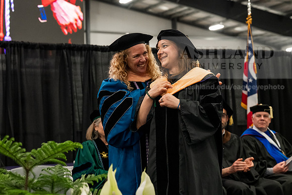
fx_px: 625
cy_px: 98
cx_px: 146
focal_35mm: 77
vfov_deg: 17.7
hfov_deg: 26.3
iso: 6400
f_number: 5
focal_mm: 77
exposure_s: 1/250
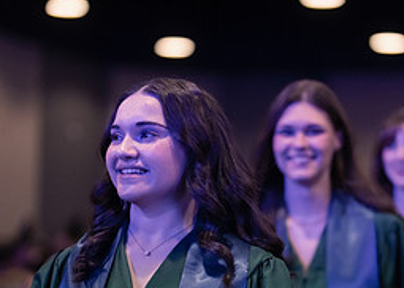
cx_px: 253
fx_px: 1388
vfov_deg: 11.8
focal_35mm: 121
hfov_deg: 16.5
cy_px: 210
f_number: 1.2
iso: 1250
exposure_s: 1/500
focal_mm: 50
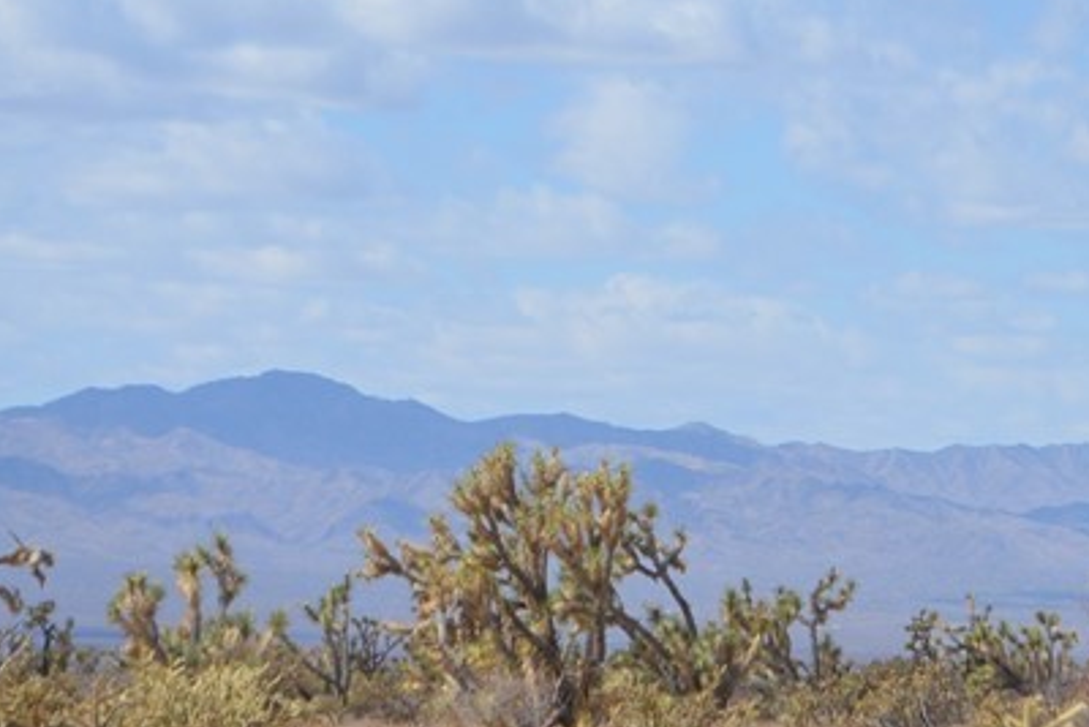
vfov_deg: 6.2
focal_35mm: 223
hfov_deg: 9.2
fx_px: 6759
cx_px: 1013
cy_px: 474
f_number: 7.1
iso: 400
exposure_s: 1/2000
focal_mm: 55
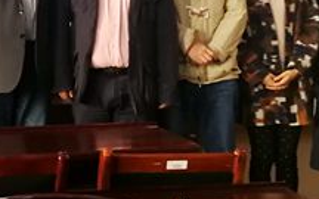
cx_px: -10
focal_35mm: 106
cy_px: -85
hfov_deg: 19.0
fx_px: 922
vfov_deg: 11.9
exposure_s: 1/50
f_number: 2.2
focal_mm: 3.95
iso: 160
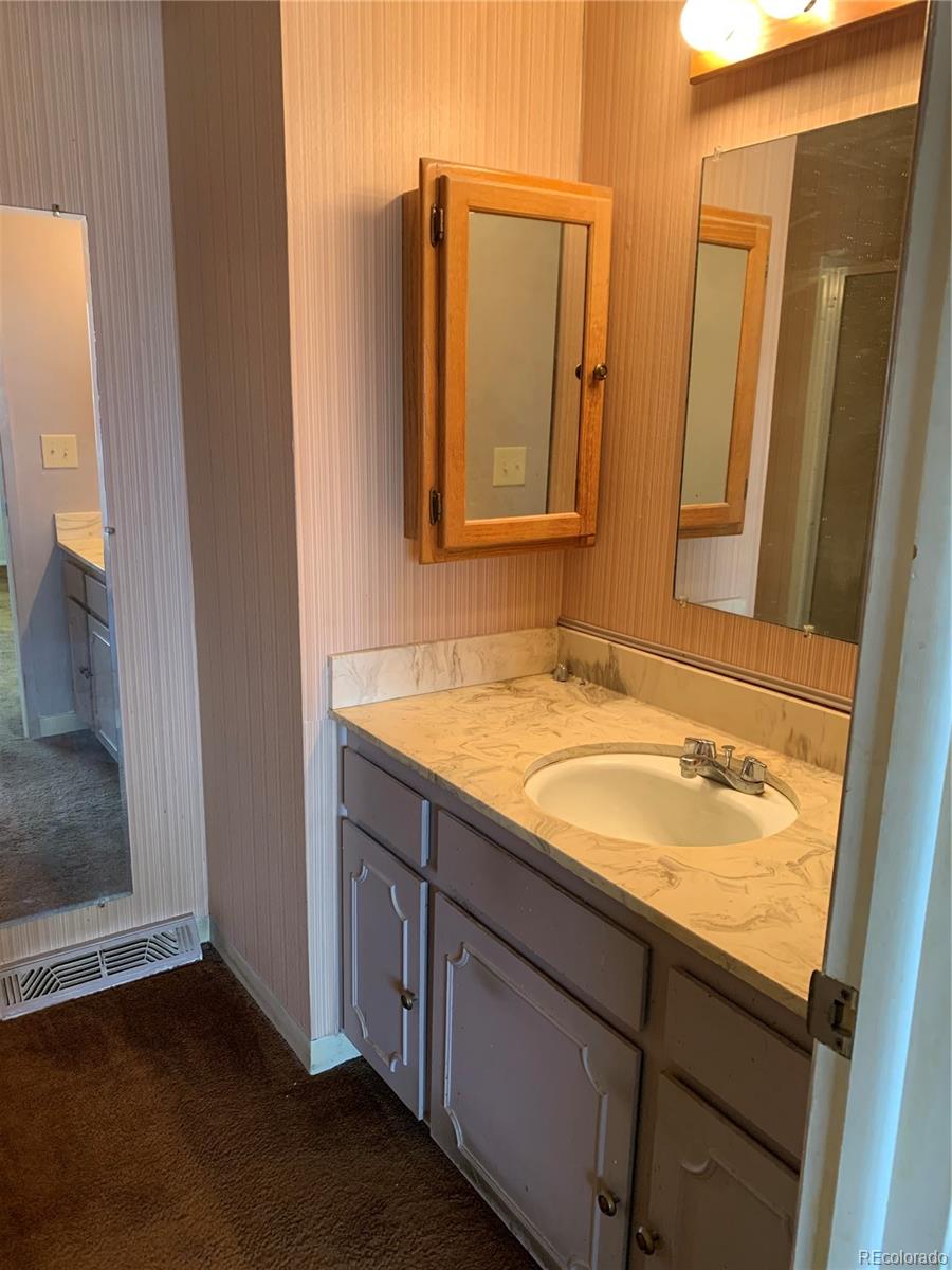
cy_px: 635
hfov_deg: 53.1
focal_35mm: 26
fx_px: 953
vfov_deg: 67.3
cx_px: 476
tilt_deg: -13.2
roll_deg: -1.4
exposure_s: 1/60
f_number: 1.8
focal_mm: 4.25
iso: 200
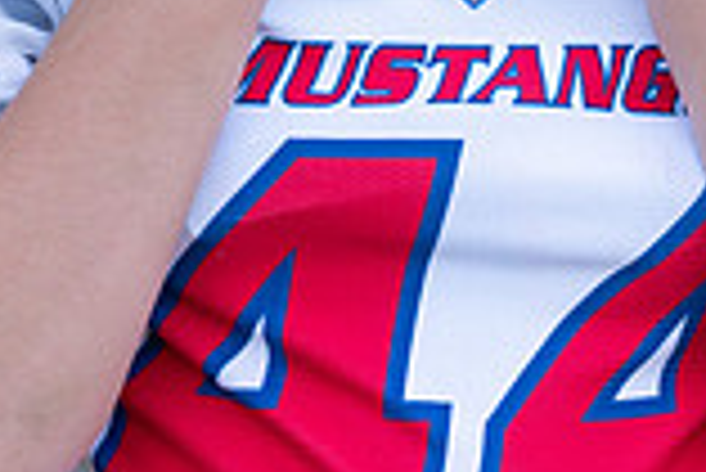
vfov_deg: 3.3
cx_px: 355
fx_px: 8185
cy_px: -375
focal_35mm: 417
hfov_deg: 4.9
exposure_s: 1/320
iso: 250
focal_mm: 113
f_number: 2.8
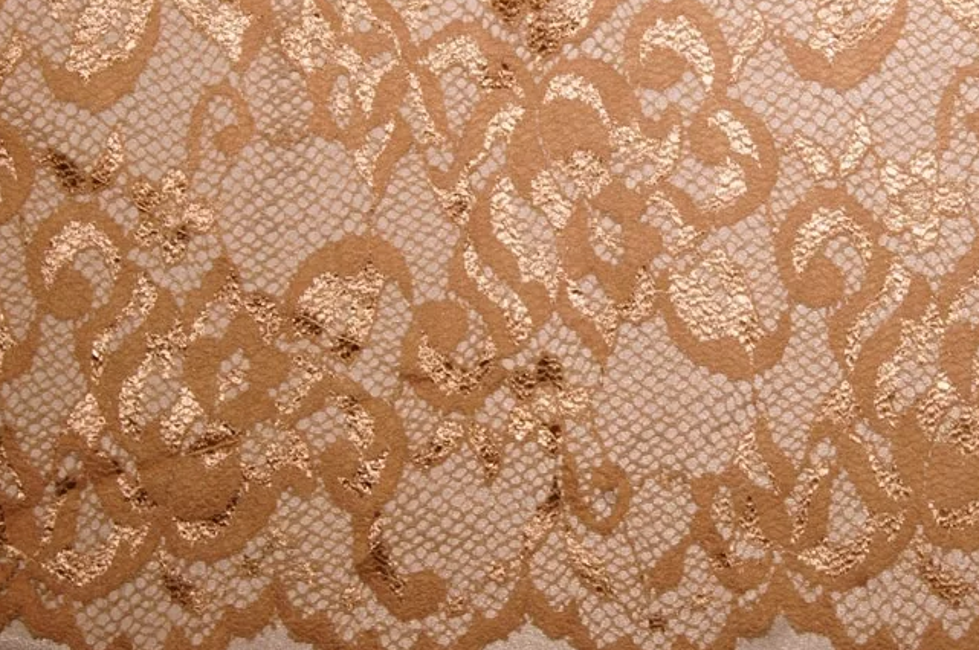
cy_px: 227
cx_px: 681
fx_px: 2573
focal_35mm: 95
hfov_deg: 21.4
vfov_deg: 14.4
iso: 800
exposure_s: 1/40
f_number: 13
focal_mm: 45
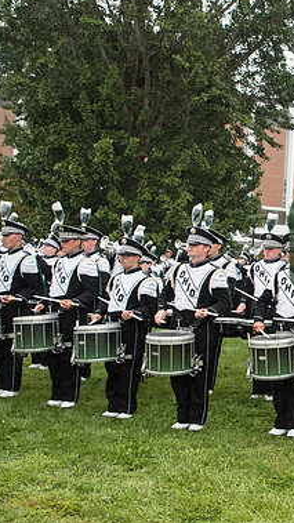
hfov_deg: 19.8
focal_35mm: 51
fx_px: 707
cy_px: 264
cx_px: 459
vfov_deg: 40.6
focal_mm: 24
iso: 1600
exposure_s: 1/1600
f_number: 3.5
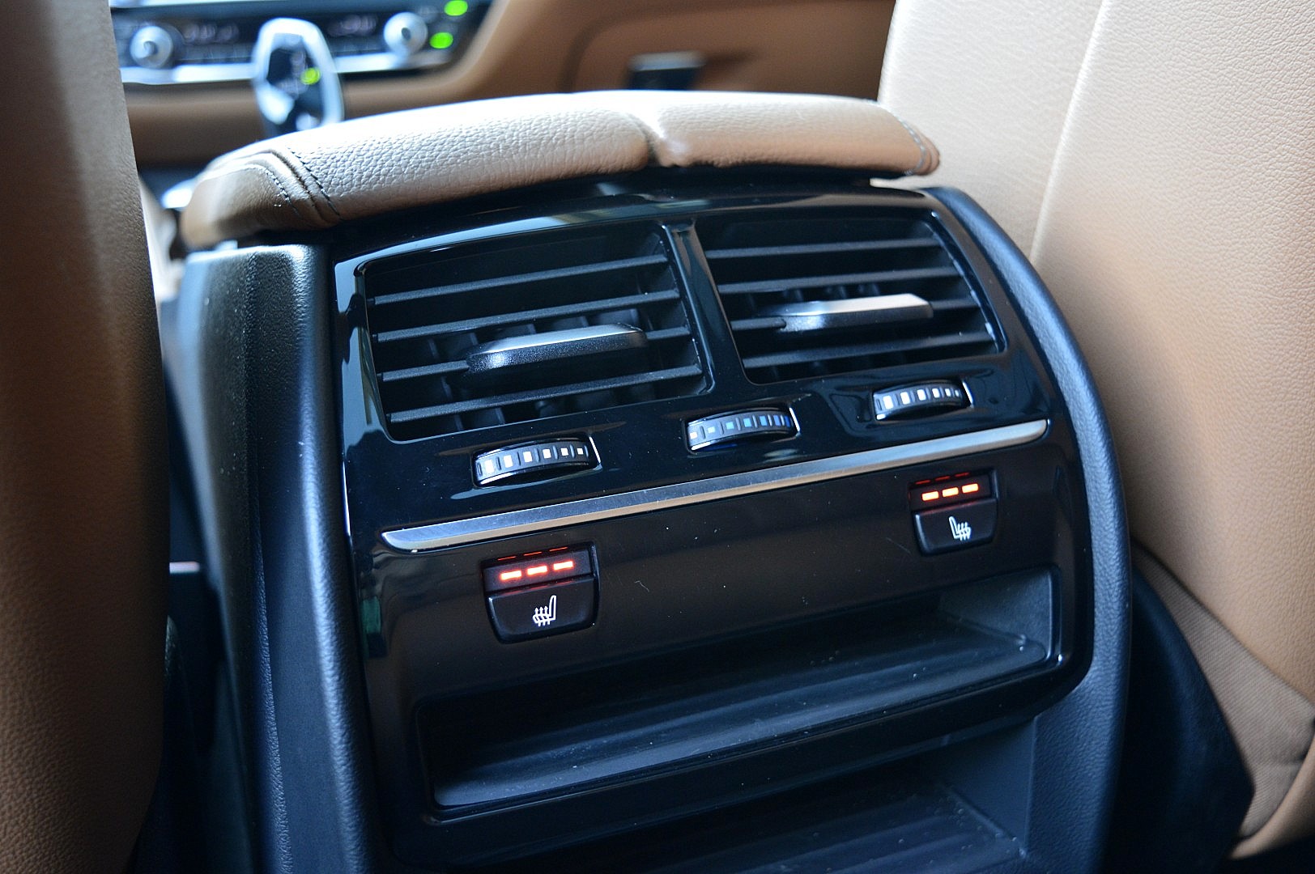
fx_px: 1314
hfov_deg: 53.2
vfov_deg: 36.8
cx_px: 658
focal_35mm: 36
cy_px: 437
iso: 800
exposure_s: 1/25
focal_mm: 24
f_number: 4
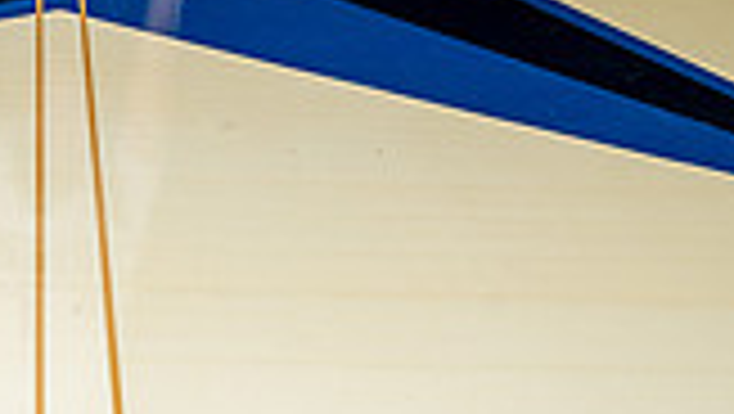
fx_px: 1578
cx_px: 144
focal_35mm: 81
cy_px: -531
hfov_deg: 25.7
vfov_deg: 12.3
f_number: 5.6
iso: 640
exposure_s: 1/250
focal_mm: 28
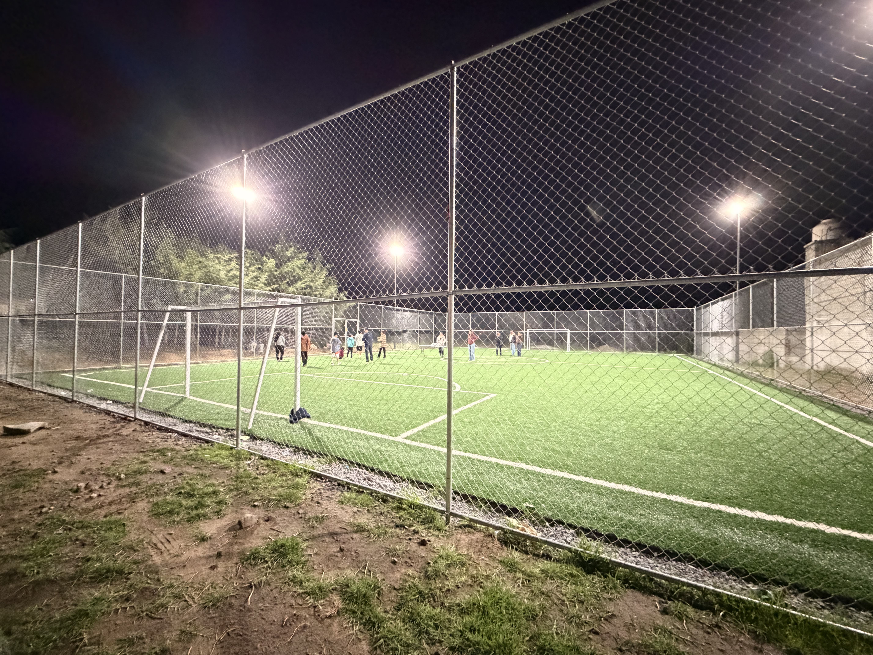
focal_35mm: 14
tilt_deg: +1.0
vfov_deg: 85.7
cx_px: 436
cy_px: 328
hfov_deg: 102.1
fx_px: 353
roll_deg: -0.6
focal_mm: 2.22
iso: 2000
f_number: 2.2
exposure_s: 1/30
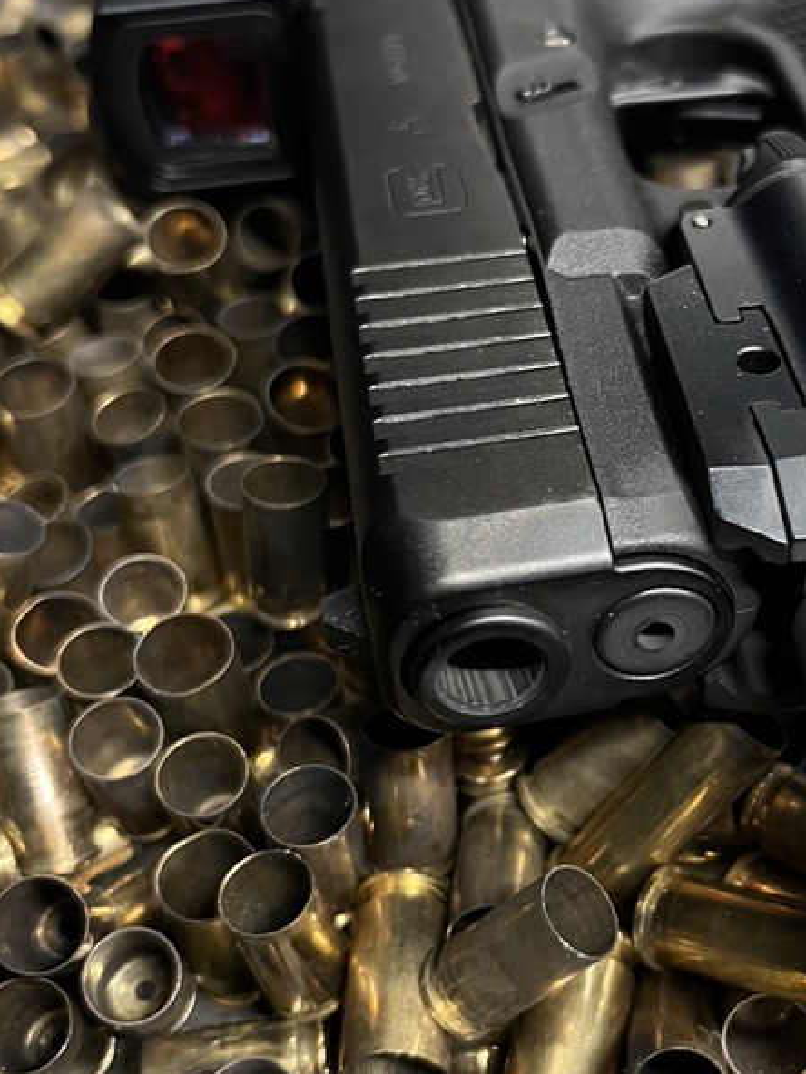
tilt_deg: -47.2
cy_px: 541
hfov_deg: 31.4
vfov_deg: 42.1
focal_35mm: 45
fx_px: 1397
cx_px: 635
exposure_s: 1/40
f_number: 1.5
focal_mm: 5.7
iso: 640
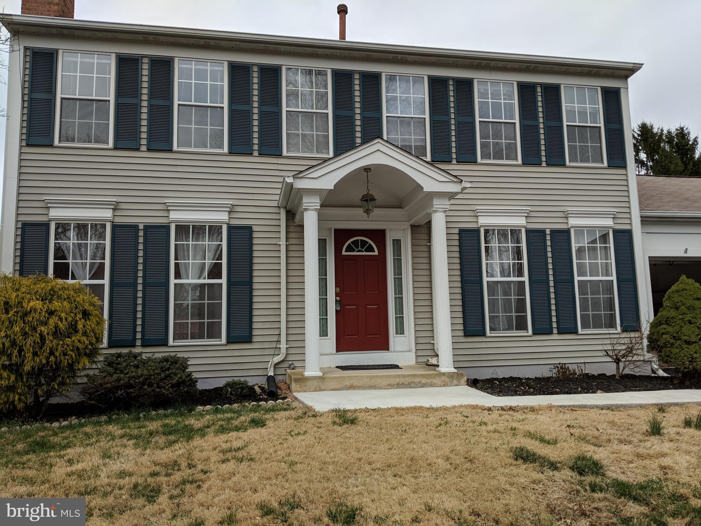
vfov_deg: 51.4
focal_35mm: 27
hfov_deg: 65.3
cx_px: 350
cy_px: 263
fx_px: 547
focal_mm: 4.44
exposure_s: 1/4673
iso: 73
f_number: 1.8
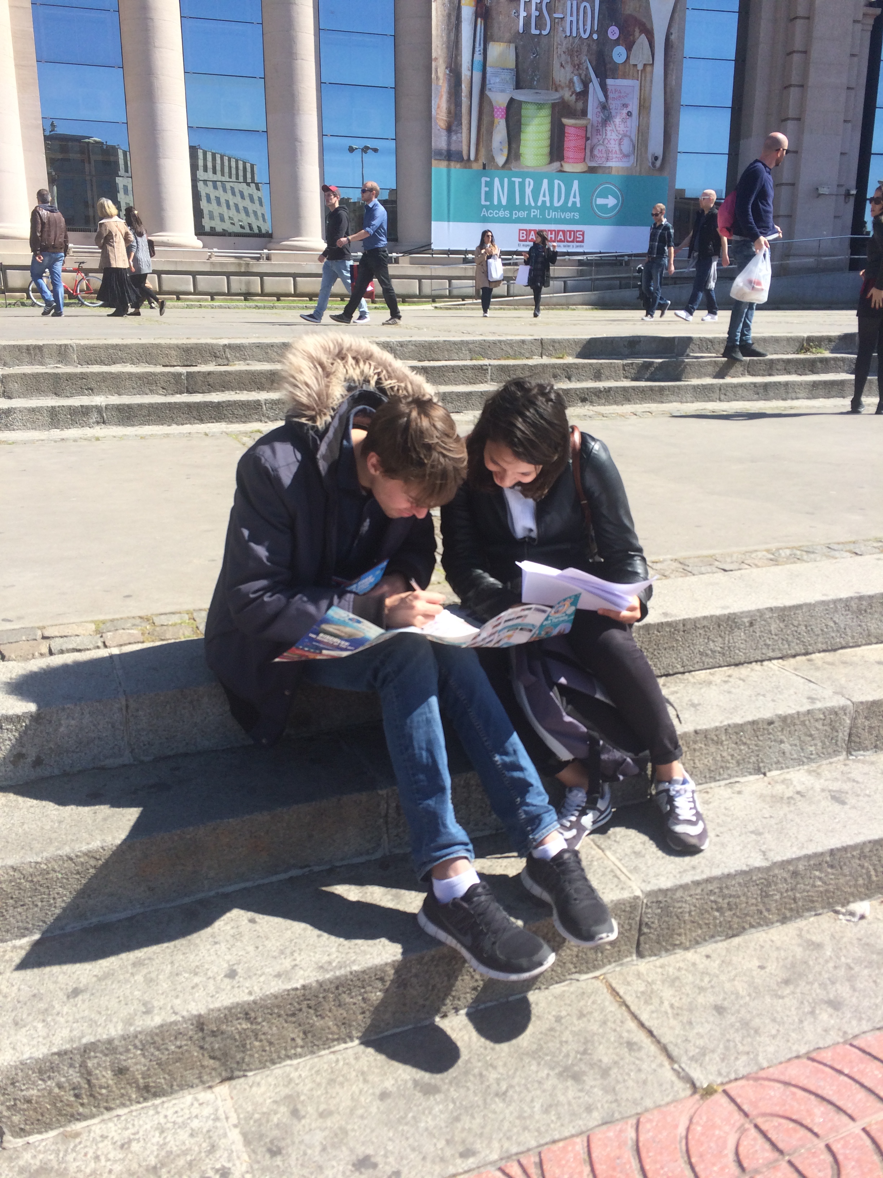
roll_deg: +0.2
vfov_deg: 61.7
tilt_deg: -15.2
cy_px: 589
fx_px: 986
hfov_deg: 48.2
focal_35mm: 29
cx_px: 442
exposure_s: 1/1368
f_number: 2.2
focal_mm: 4.15
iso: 32
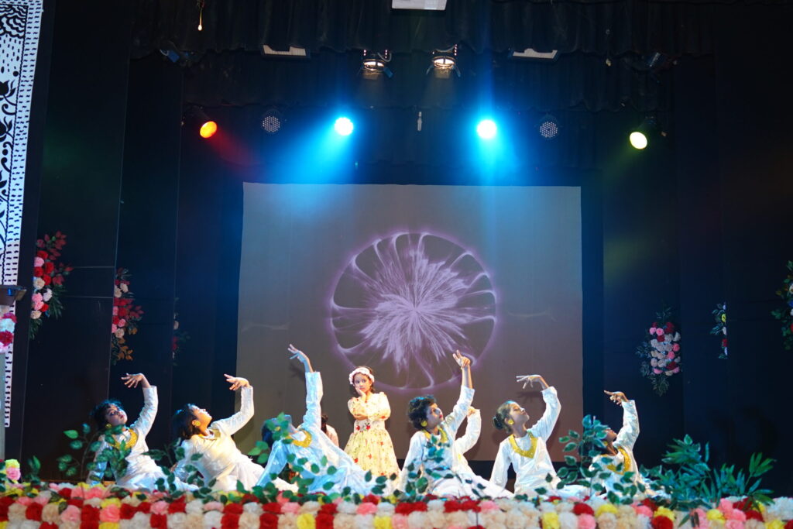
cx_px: 396
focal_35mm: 52
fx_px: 1146
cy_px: 264
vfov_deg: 26.0
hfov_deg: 38.2
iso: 640
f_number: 2.5
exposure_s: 1/250
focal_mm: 35
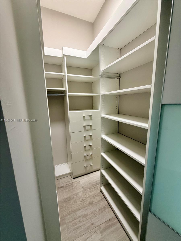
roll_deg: +1.8
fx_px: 98
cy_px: 120
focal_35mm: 14
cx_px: 90
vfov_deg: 102.1
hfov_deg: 85.7
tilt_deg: -10.3
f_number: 2.2
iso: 200
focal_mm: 2.22
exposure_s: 1/60
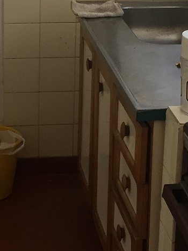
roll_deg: -1.4
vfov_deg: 17.4
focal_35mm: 113
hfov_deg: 13.1
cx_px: 66
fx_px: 819
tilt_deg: -16.9
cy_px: 76
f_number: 2.2
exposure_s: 1/33
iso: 80
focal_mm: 4.15
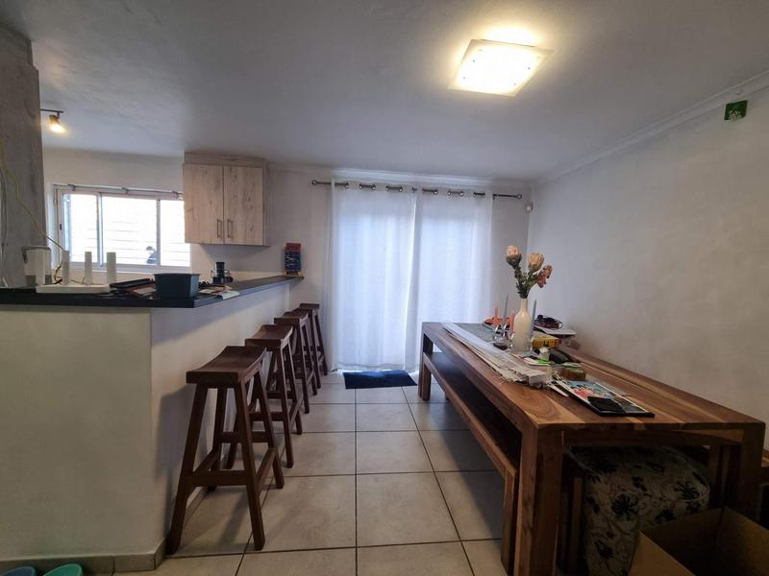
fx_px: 289
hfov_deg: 106.2
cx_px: 384
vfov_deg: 89.9
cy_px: 288
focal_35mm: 13
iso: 200
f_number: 2.2
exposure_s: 1/50
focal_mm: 2.2
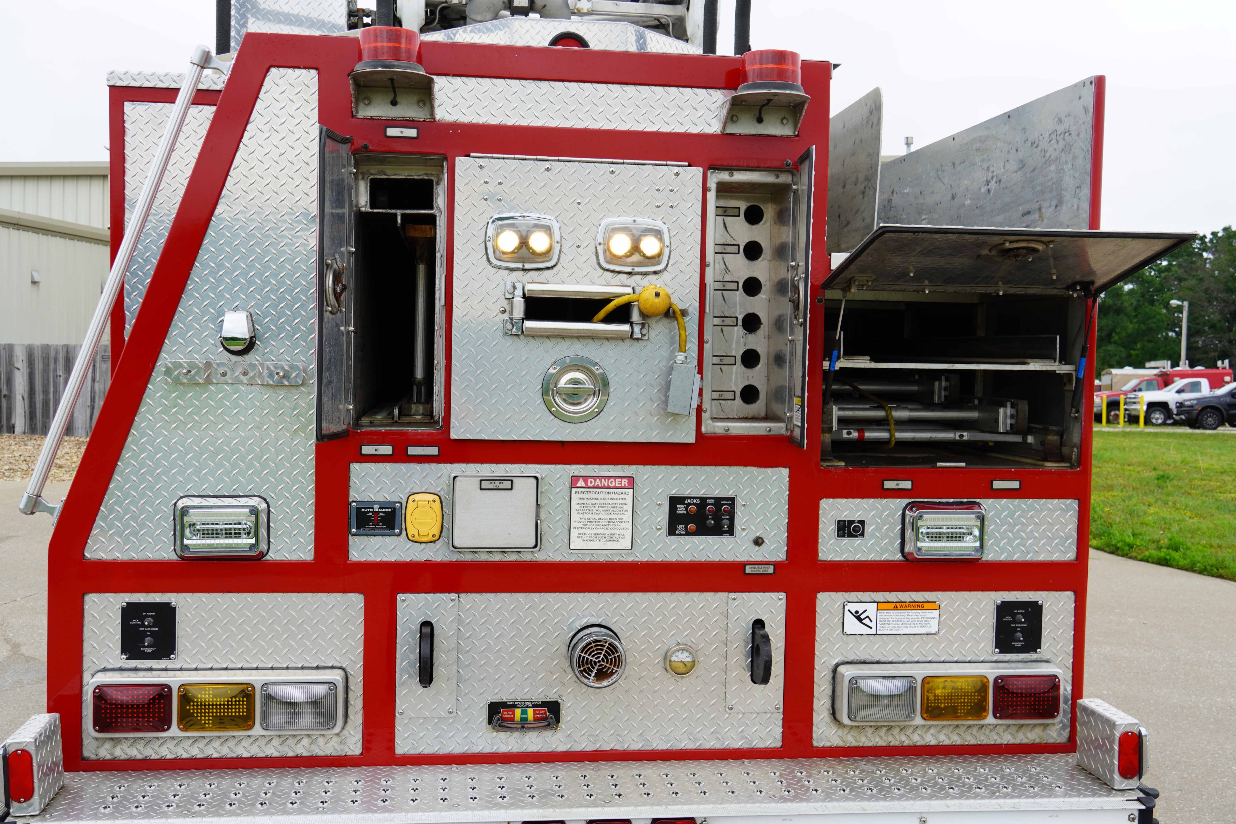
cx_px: 618
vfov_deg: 34.2
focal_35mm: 39
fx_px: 1339
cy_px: 412
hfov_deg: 49.6
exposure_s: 1/100
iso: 100
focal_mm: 26
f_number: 7.1
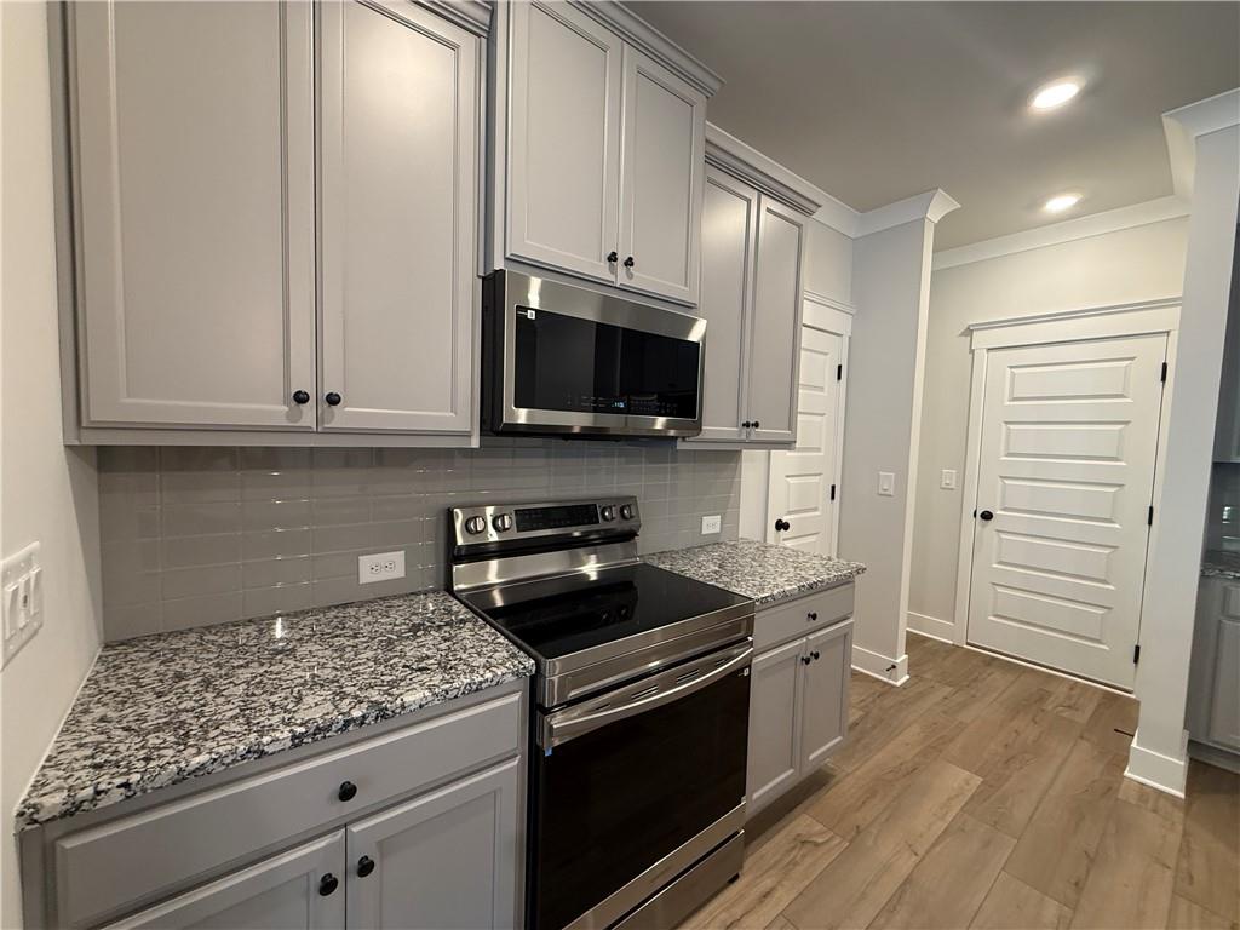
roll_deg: -1.8
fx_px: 502
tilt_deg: -3.1
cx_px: 620
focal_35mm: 14
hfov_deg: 102.1
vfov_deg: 85.7
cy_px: 465
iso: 250
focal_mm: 2.22
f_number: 2.2
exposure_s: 1/60
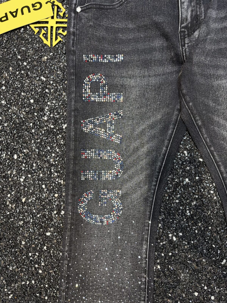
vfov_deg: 71.6
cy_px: 152
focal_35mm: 24
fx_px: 210
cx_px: 114
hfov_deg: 56.8
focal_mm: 6.76
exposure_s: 1/173
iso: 64
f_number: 1.78
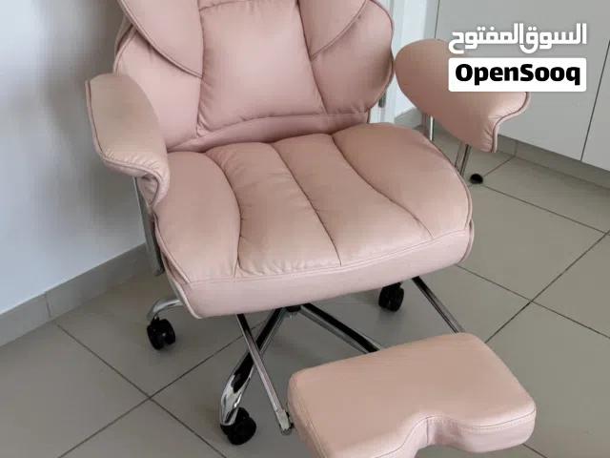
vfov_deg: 56.8
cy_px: 229
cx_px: 305
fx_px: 423
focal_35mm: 24
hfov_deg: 71.6
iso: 64
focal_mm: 6.76
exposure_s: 1/154
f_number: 1.78
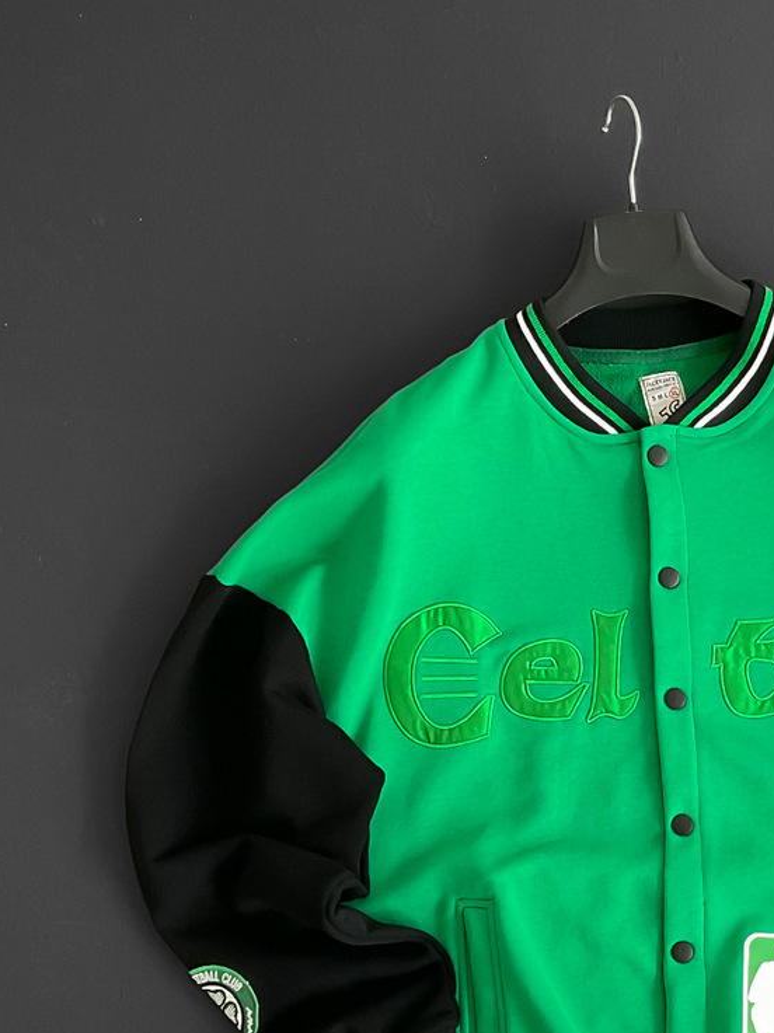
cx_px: 691
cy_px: 740
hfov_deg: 22.7
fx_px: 1880
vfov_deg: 30.4
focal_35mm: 63
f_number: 1.8
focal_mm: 3
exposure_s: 1/120
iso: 64
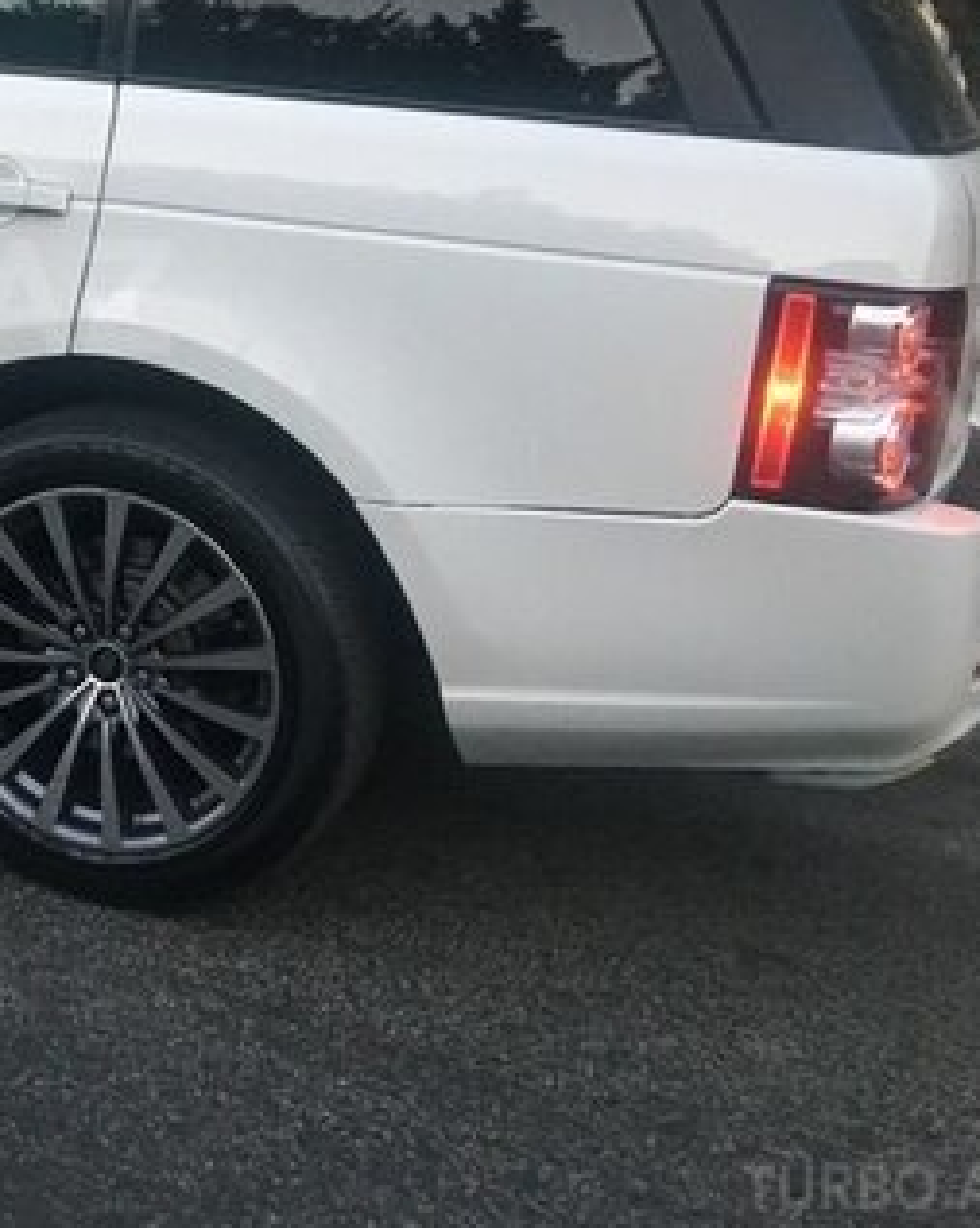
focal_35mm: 59
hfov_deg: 23.4
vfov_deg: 31.4
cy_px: 296
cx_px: -225
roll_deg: -2.9
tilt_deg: -9.2
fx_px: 2142
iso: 125
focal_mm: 4.15
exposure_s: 1/33
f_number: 2.2
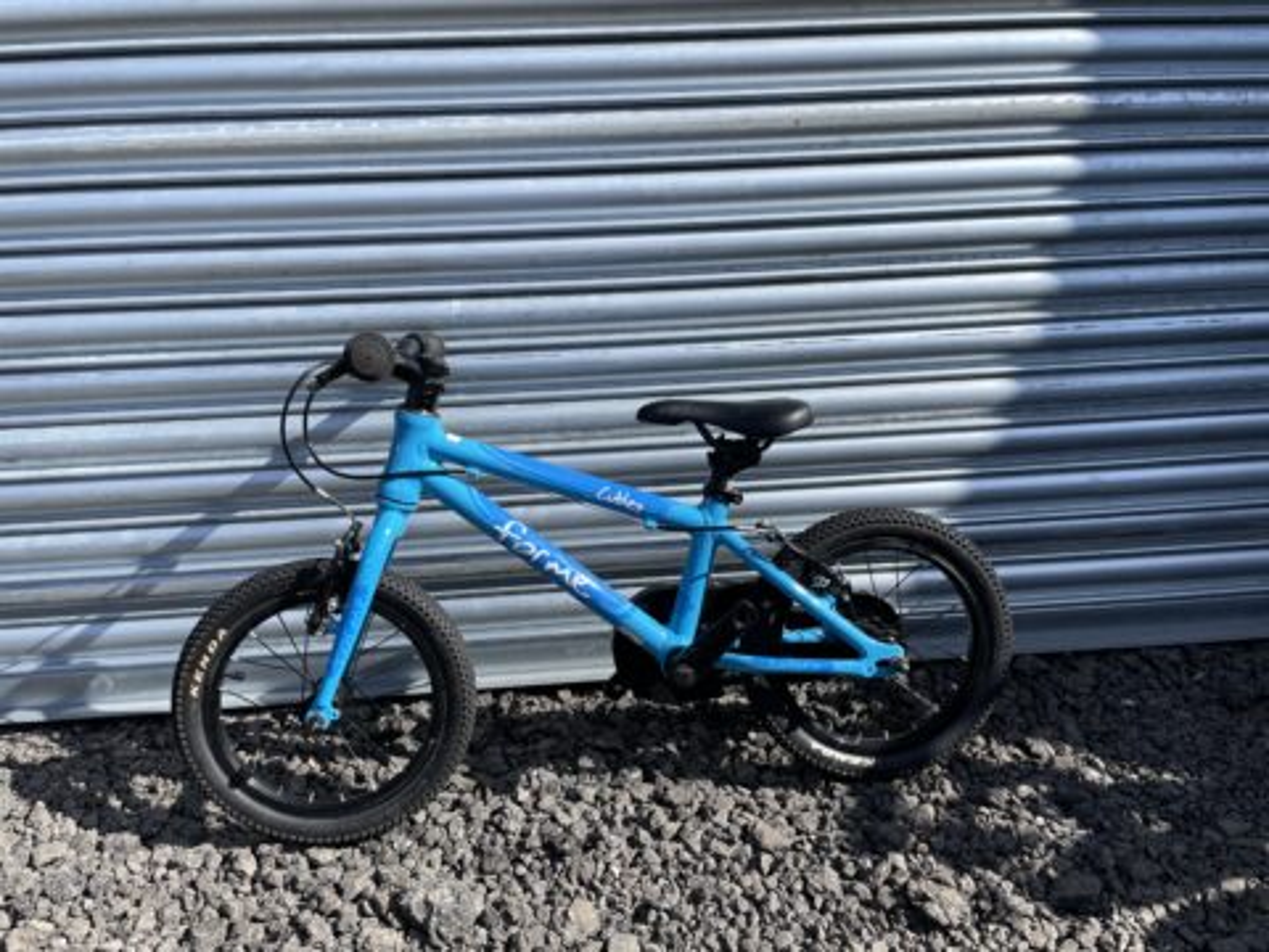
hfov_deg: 67.3
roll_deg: +2.4
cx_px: 634
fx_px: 953
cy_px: 476
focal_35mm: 26
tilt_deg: -16.0
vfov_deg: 53.1
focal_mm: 4.2
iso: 32
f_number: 1.6
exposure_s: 1/2959
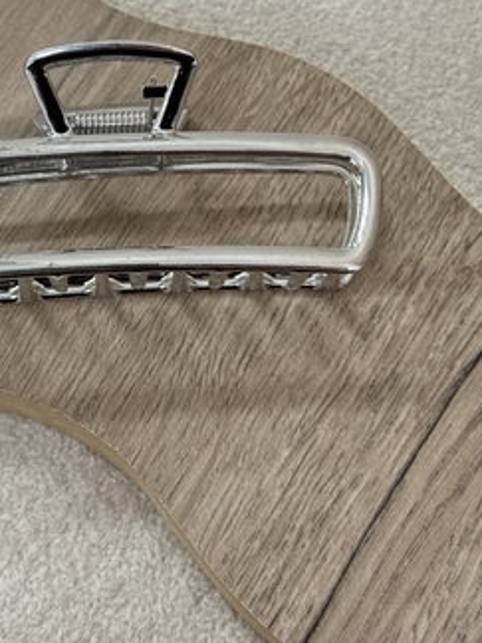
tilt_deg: -65.4
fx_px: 1467
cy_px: 188
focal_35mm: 79
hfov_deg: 18.5
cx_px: 111
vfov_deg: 24.5
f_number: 1.78
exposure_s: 1/33
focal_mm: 6.76
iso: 250
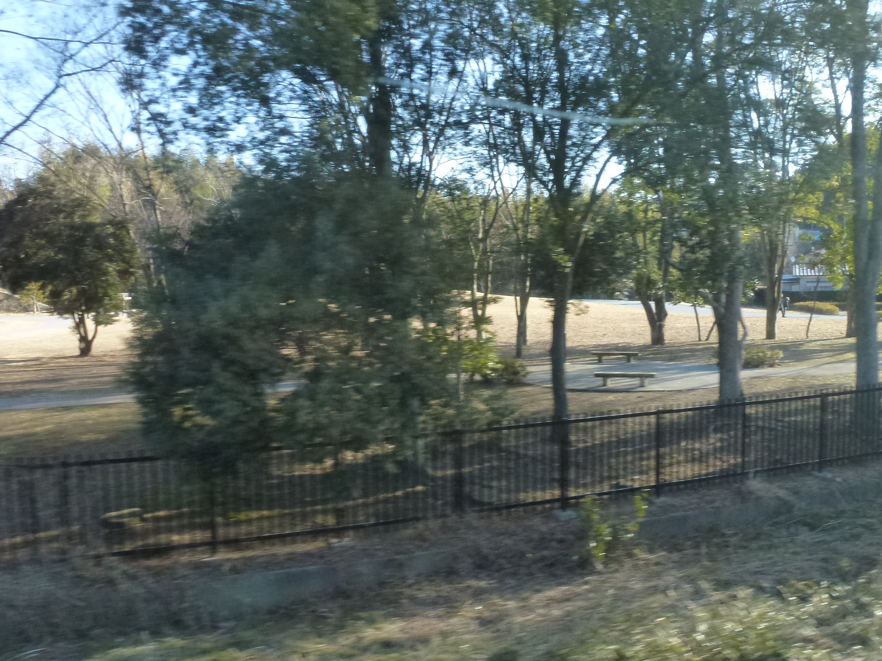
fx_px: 714
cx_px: 463
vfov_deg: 49.8
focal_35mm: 28
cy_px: 334
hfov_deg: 63.4
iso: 400
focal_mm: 4.3
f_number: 4
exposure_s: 1/250
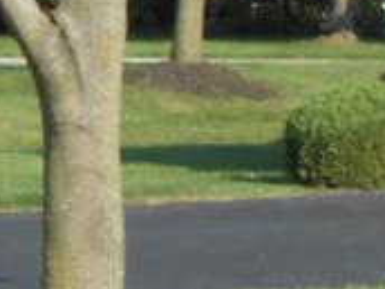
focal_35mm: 292
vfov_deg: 5.1
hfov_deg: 6.4
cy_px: 92
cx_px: 949
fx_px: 3248
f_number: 4.8
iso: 80
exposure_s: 1/320
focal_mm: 8.8
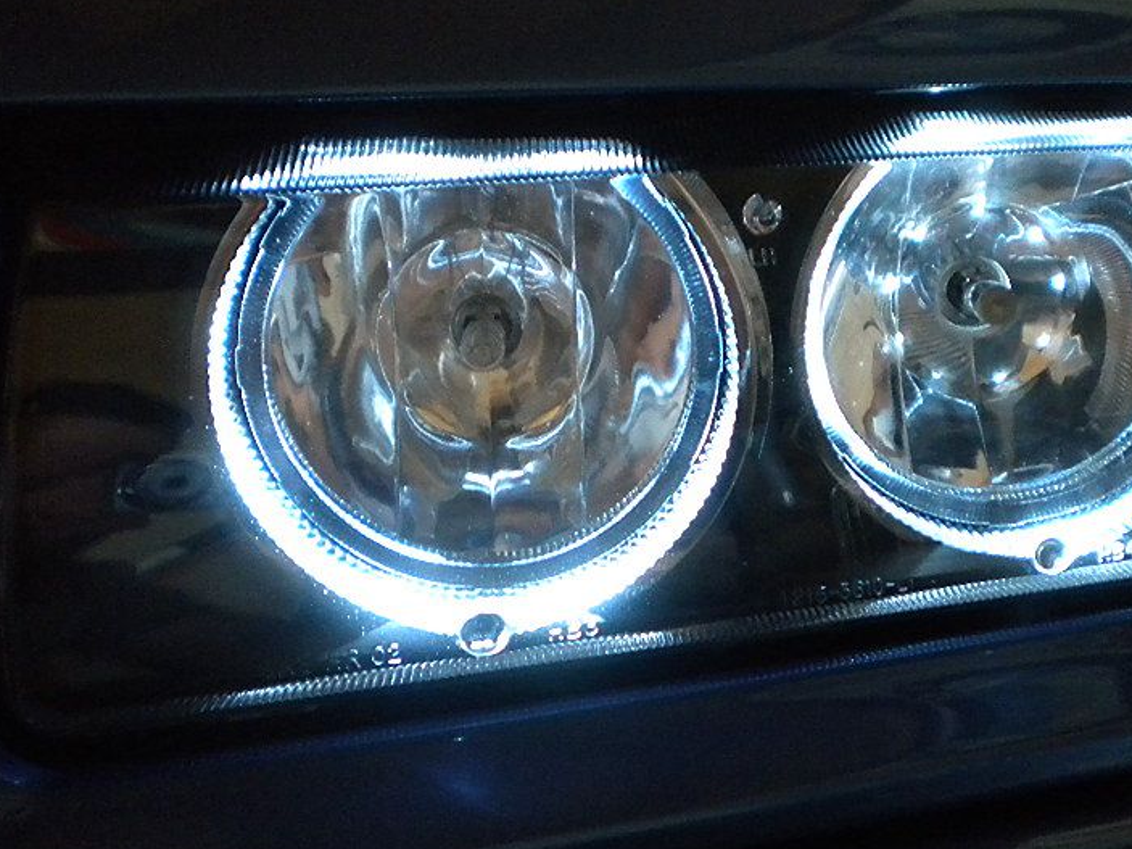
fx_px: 1667
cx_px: 684
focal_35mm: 51
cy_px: 451
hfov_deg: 37.3
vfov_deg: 28.5
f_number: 3.1
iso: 400
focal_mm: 6.3
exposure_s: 1/26.2
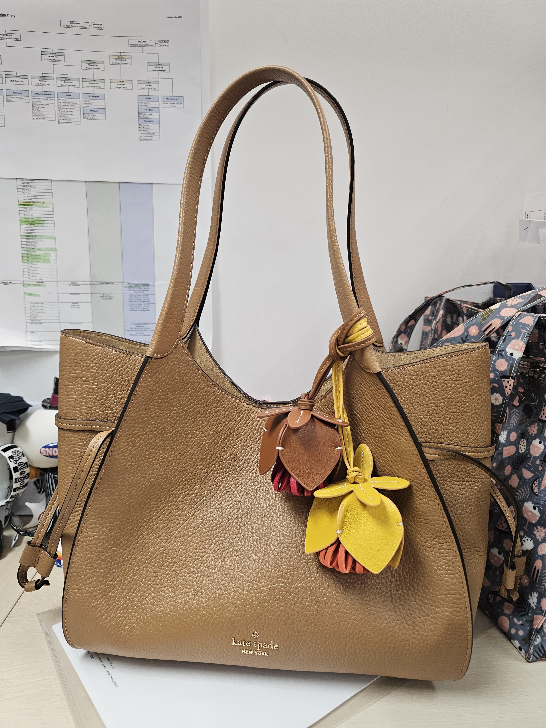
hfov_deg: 58.9
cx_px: 273
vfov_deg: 73.9
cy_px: 364
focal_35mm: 23
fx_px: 484
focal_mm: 6.3
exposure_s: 1/100
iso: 160
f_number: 1.7
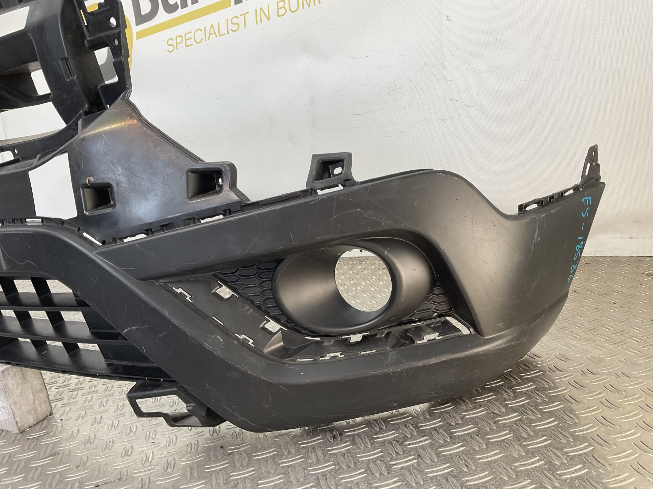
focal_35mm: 29
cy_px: 244
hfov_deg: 61.7
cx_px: 326
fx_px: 547
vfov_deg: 48.2
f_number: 1.8
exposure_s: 1/100
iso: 20
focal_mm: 3
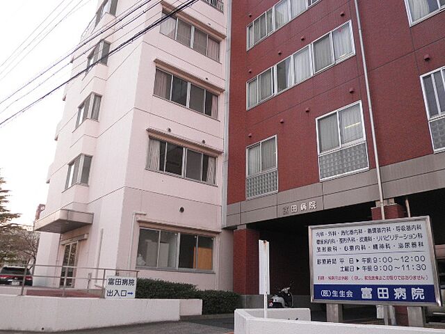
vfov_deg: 53.1
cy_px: 167
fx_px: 334
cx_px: 222
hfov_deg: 67.3
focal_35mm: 26
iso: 100
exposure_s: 1/200
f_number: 2.8
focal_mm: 4.7
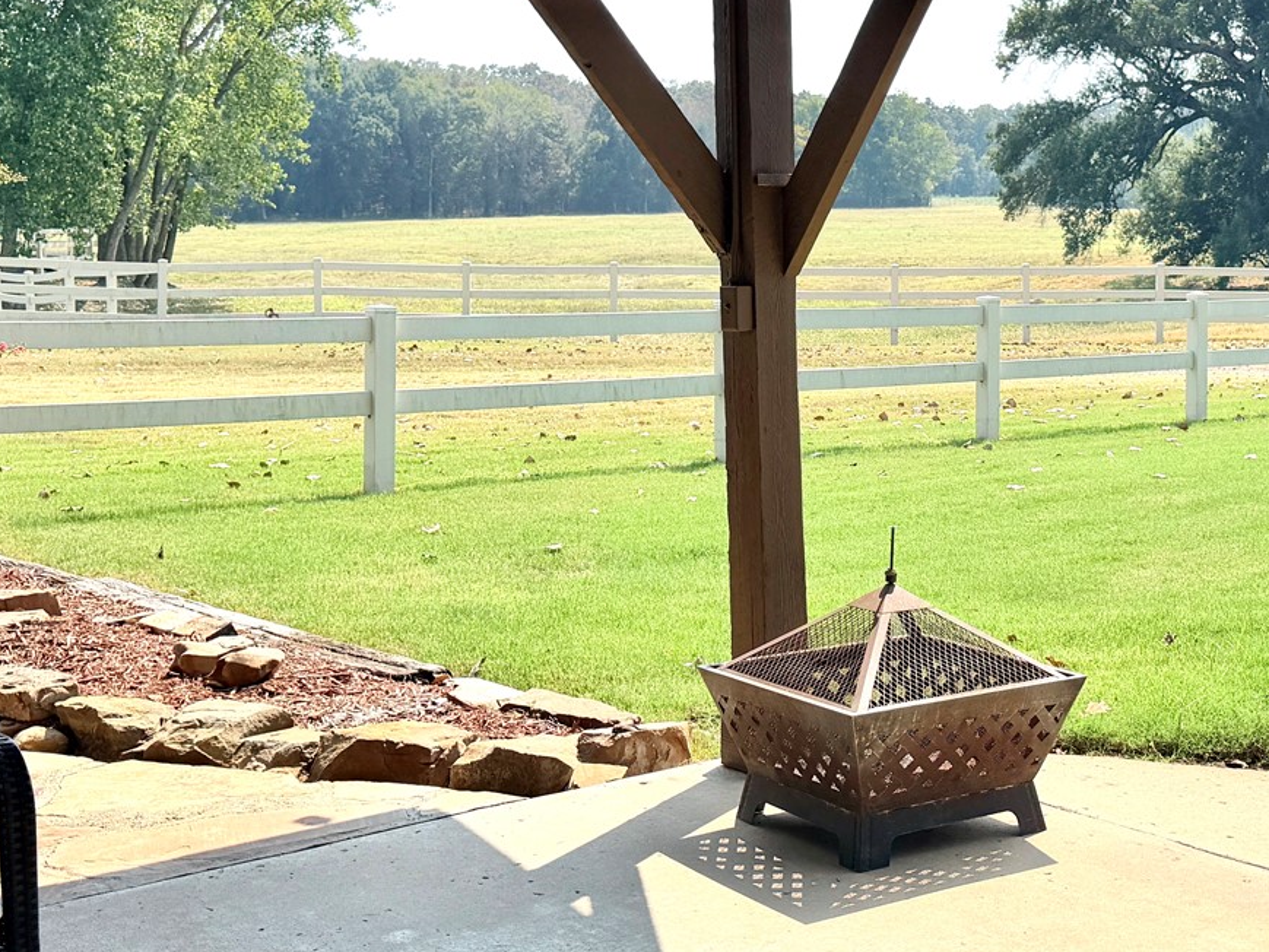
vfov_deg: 27.4
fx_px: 1943
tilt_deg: -2.0
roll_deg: +0.5
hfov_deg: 35.5
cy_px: 333
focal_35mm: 53
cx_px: 930
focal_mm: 6.76
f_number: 1.78
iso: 80
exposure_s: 1/5319
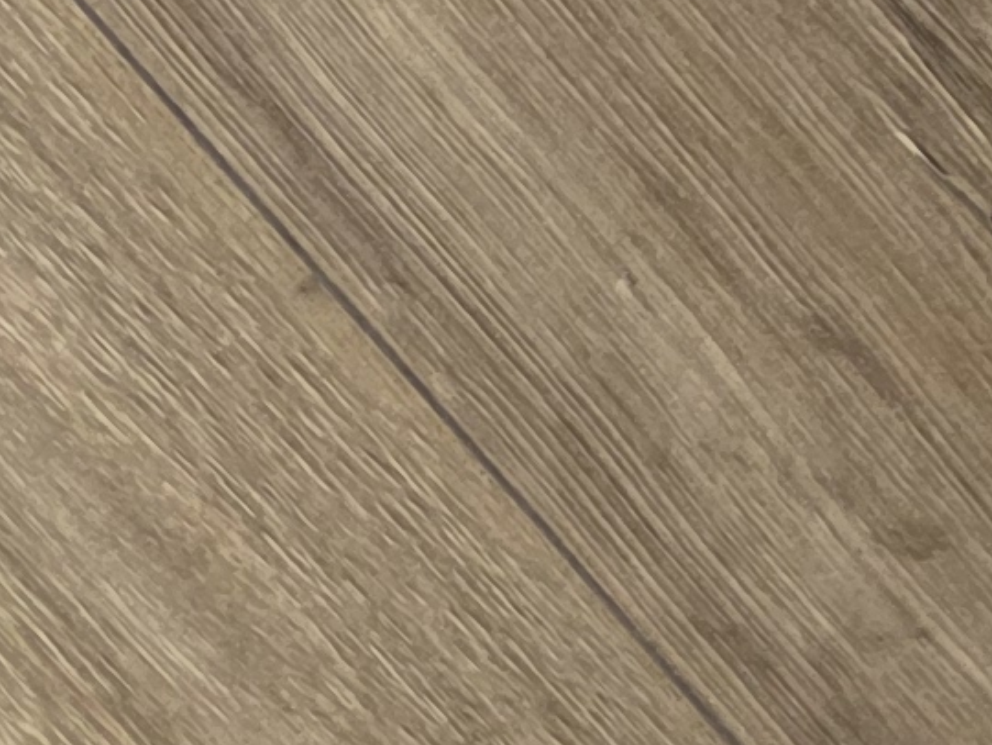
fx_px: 4873
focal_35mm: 170
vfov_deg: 7.6
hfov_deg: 8.8
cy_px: -1534
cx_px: -2274
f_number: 1.7
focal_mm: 6.3
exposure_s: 1/120
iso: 400
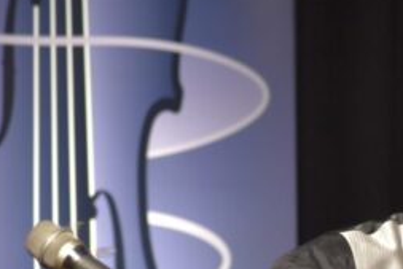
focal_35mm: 759
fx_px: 8501
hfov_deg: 2.7
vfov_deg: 1.8
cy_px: 329
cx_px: 390
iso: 720
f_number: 4.8
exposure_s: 1/60
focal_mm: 125
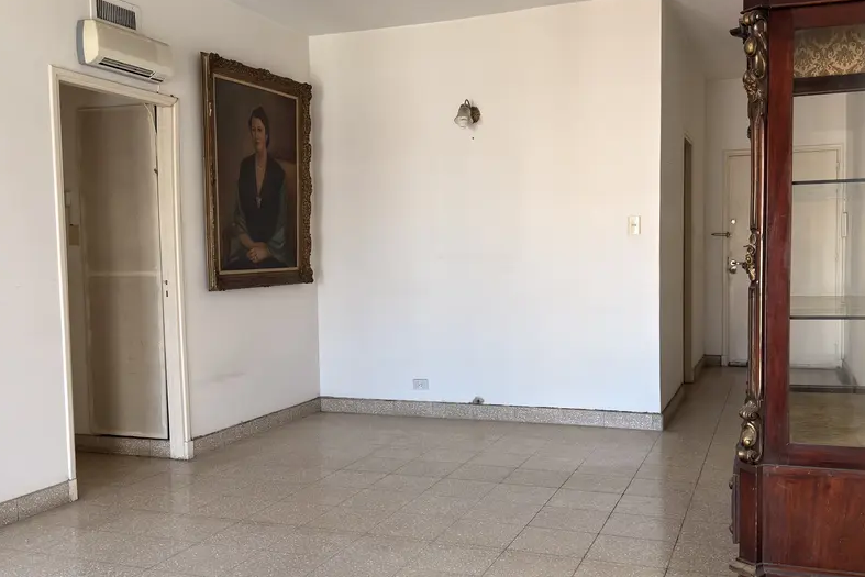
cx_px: 430
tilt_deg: -3.2
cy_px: 310
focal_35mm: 37
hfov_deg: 51.9
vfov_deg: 35.9
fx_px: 889
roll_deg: +1.2
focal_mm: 6.76
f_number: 1.78
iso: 160
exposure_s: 1/243
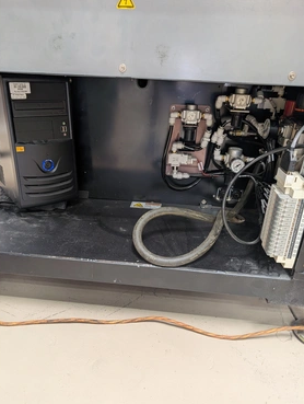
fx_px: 304
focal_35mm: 26
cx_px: 148
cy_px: 217
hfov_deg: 53.2
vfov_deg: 67.1
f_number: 1.68
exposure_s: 1/120
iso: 673
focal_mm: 6.9
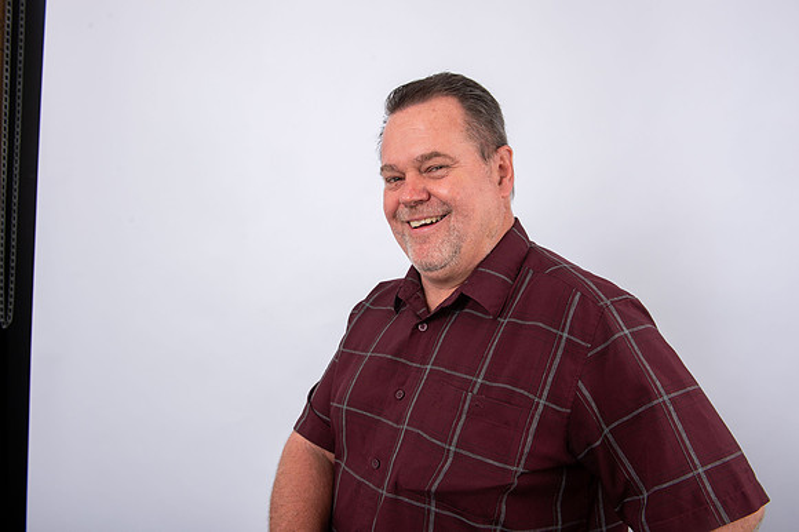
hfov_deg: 60.3
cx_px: 400
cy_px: 266
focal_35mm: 31
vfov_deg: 42.3
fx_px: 688
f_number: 9
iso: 125
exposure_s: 1/250
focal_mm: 31
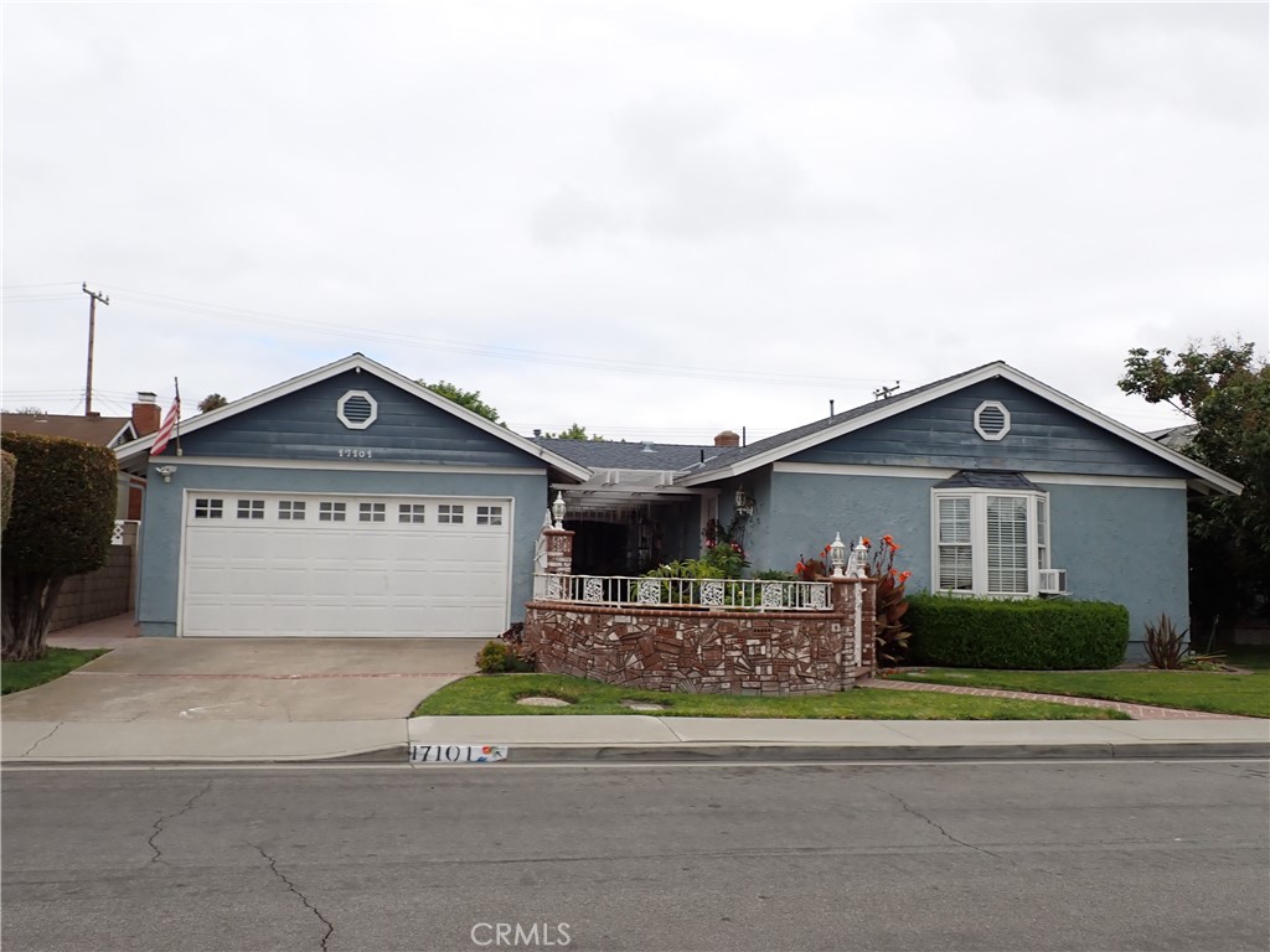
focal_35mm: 30
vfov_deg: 46.8
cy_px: 476
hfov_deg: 60.0
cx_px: 635
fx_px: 1101
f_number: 3.2
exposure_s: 1/800
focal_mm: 5.4
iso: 100
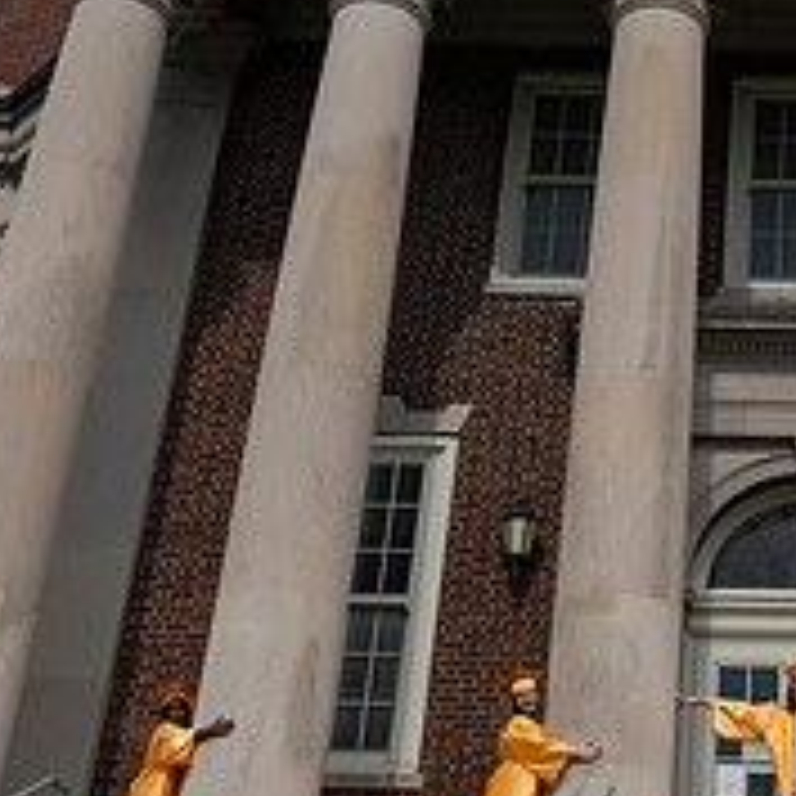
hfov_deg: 23.4
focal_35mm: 70
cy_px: 223
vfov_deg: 24.4
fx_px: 1821
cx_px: 844
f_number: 6.3
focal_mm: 24
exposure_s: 1/250
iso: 80
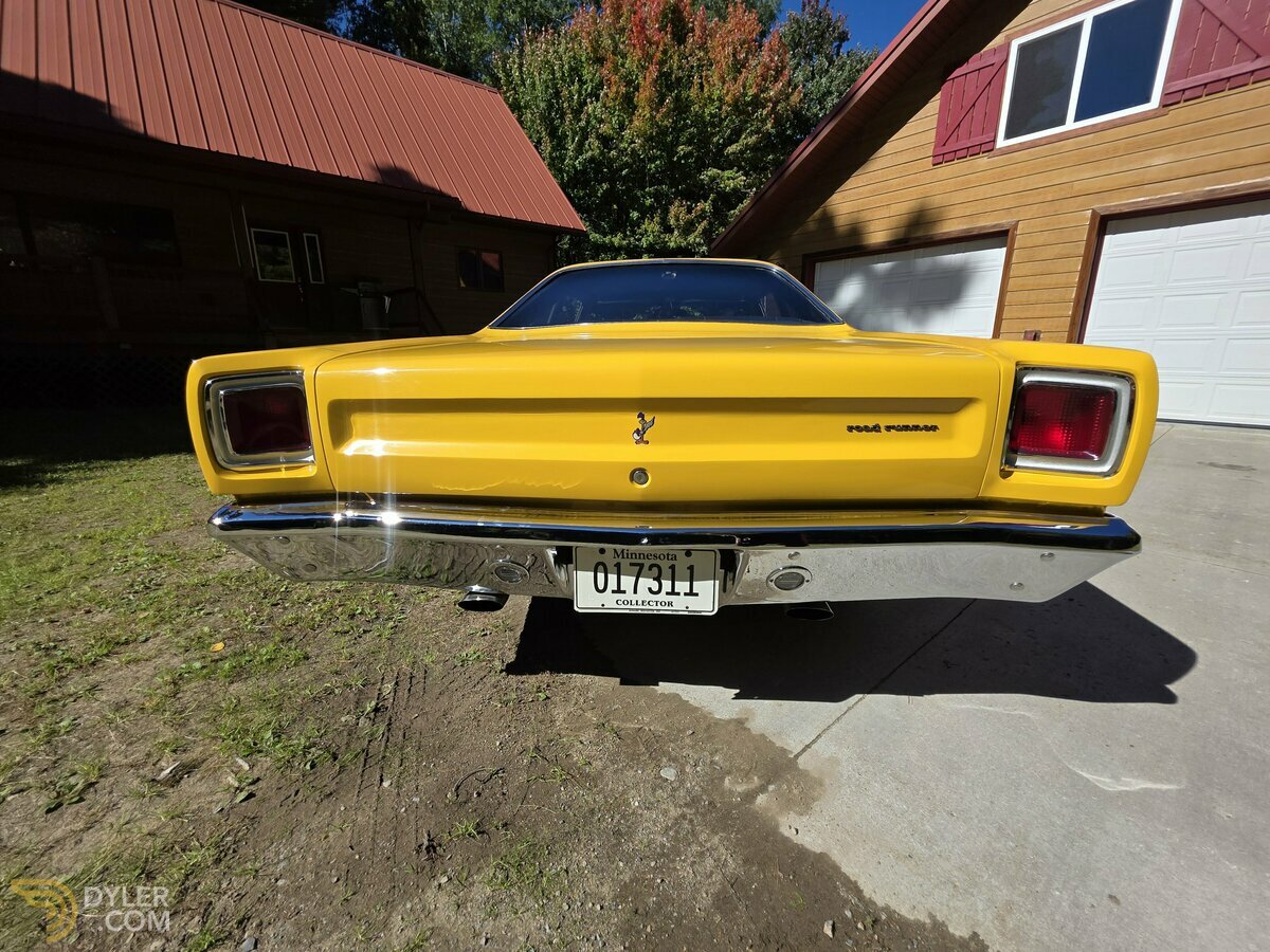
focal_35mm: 13
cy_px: 476
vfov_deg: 89.9
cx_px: 635
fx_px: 477
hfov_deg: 106.2
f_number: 1.9
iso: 40
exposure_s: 1/2775
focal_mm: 2.2
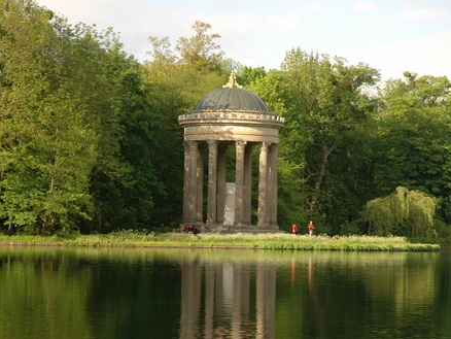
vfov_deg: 12.9
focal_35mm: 115
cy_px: 170
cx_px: 240
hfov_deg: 17.1
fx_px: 1499
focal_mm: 70
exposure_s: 1/200
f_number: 7.1
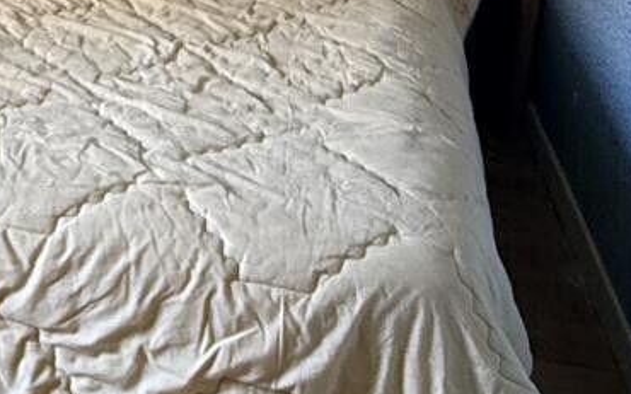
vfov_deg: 15.6
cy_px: -191
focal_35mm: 77
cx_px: -70
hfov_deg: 24.9
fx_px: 1324
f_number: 2.2
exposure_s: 1/50
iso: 320
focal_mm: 2.22
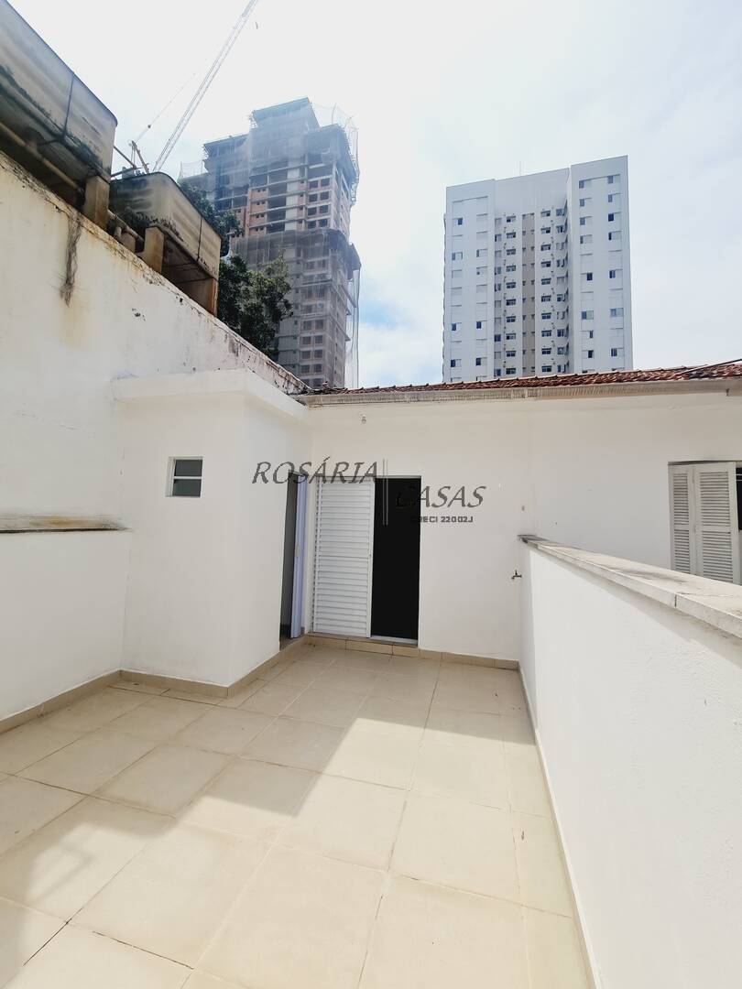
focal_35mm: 13
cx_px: 371
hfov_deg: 89.9
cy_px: 494
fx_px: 372
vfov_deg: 106.2
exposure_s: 1/2832
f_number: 2.2
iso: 50
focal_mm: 2.2
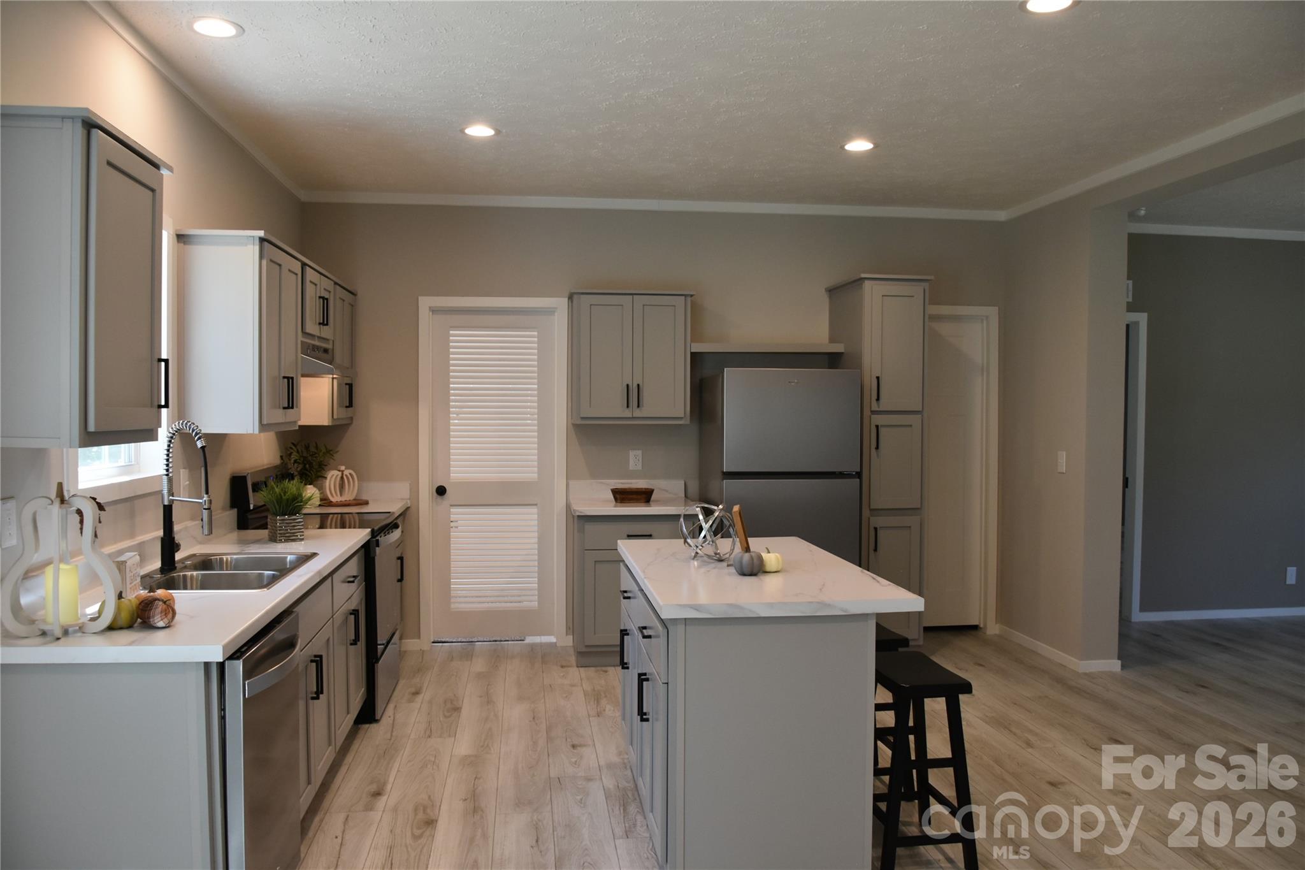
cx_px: 652
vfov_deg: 47.9
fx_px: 979
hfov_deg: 67.4
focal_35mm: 27
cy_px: 435
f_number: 5.6
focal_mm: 18
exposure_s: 1/125
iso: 800
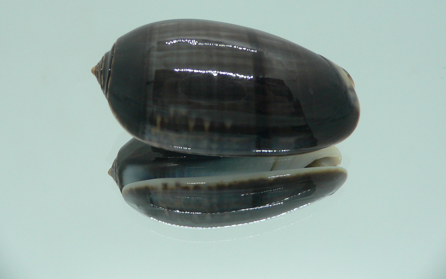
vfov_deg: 32.6
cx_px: 217
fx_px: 474
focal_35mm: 39
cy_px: 105
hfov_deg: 50.4
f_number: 2.8
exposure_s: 1/60
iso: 150
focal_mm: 4.6
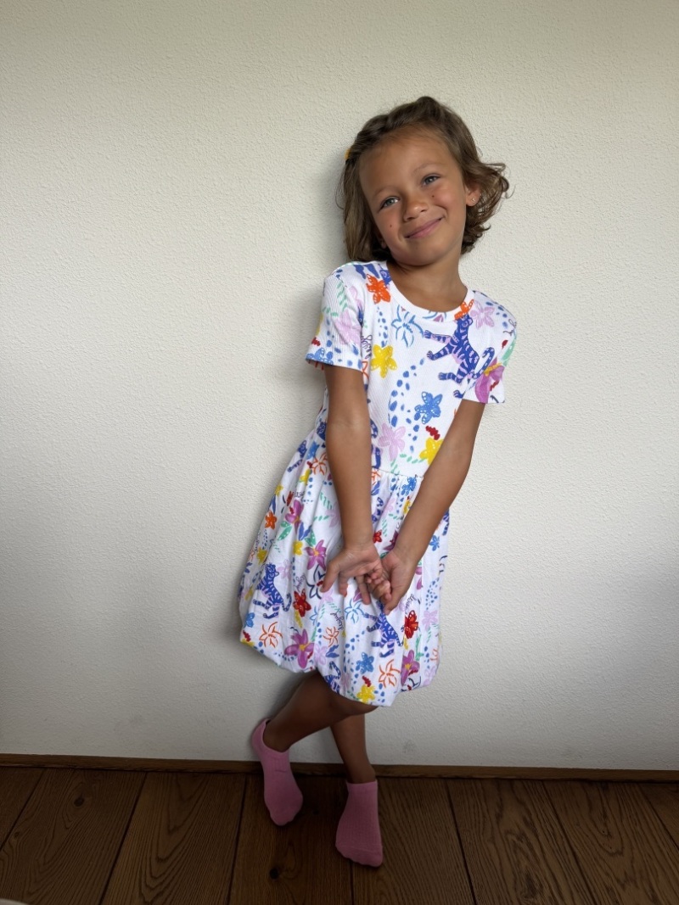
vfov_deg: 71.6
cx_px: 340
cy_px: 452
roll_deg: -2.8
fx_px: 628
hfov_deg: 56.8
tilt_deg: -15.9
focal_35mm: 24
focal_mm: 6.76
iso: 64
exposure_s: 1/121
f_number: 1.78
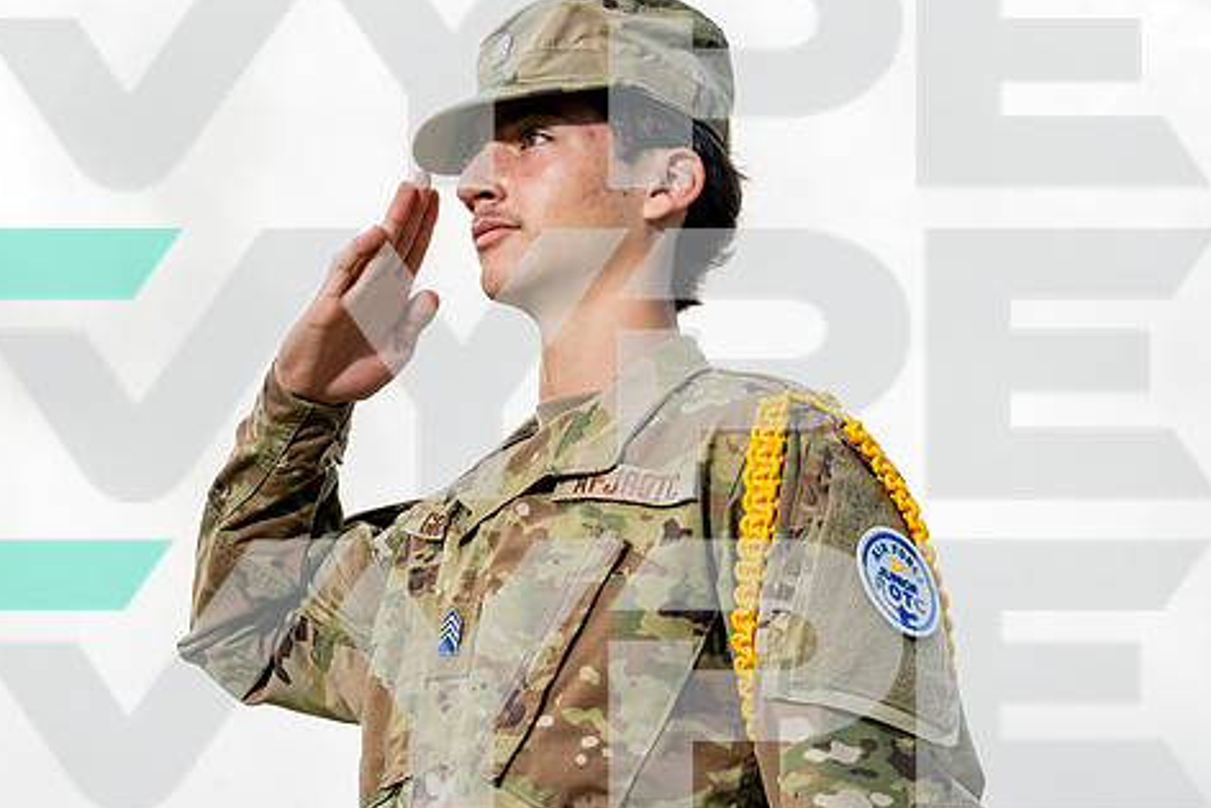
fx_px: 2894
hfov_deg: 23.6
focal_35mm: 86
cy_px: 366
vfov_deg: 15.9
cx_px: 567
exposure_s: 1/250
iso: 320
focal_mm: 70
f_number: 10
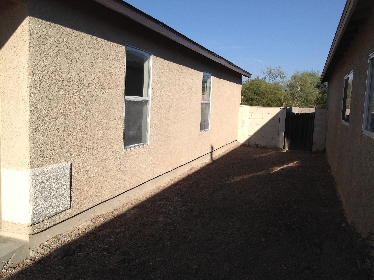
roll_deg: -2.7
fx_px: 378
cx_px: 187
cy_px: 140
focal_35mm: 35
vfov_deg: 40.6
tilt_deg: -5.4
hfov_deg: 52.7
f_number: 2.4
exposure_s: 1/2519
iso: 50
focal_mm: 4.28
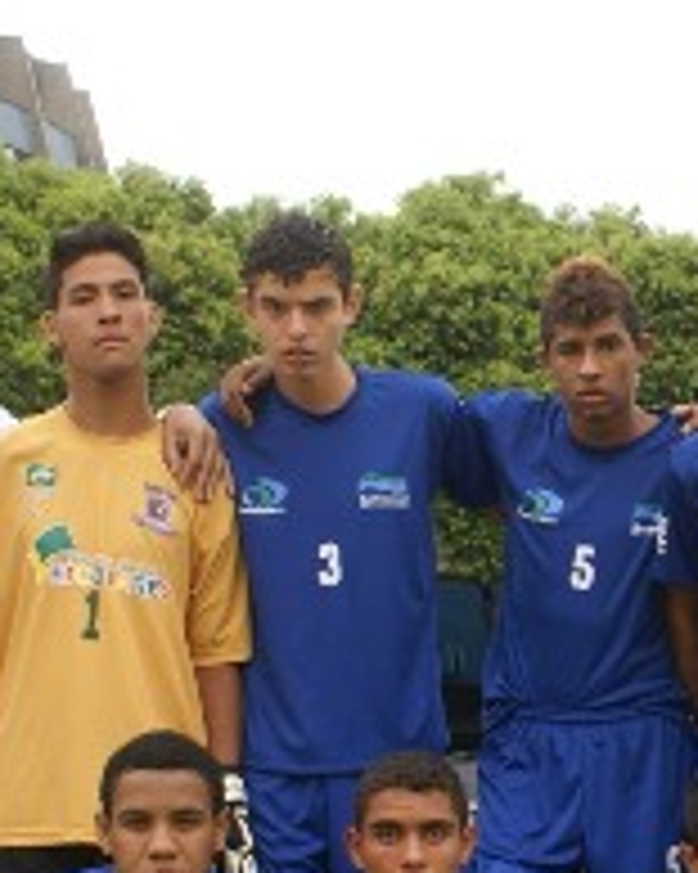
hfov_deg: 12.5
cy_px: 560
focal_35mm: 121
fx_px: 3127
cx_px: 775
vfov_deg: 15.9
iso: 100
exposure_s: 1/60
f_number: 5
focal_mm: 26
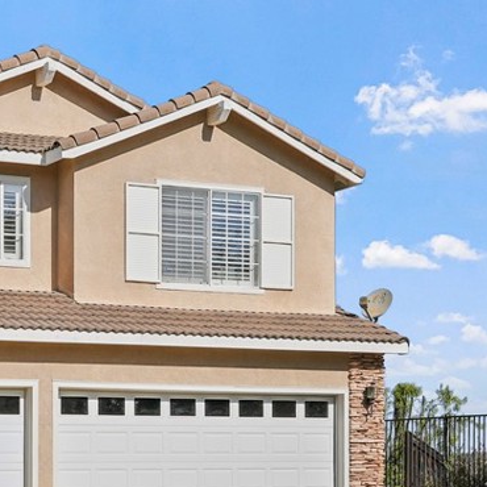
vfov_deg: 21.1
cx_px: -46
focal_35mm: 81
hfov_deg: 20.4
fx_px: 1292
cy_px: 386
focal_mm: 34.5
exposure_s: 1/125
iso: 80
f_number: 13
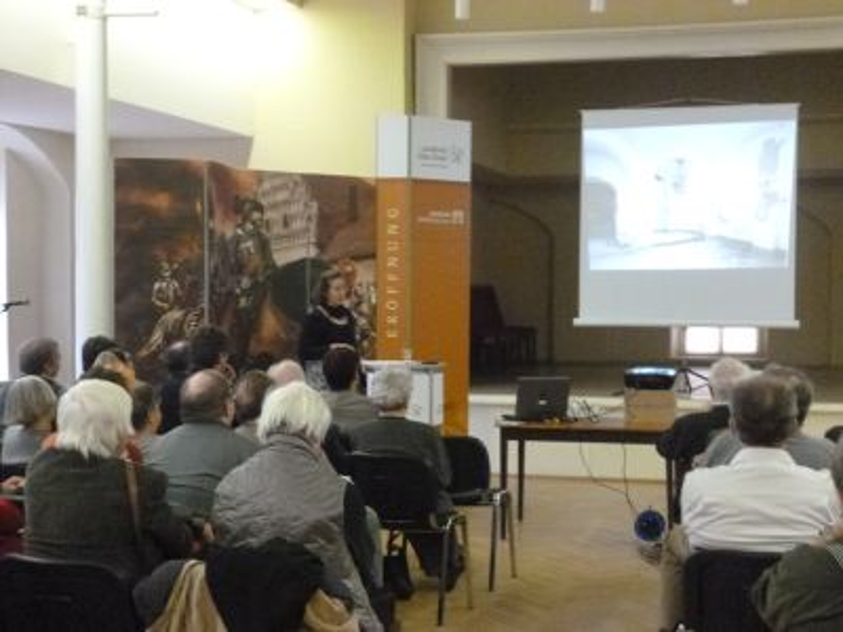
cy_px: 316
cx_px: 422
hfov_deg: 31.7
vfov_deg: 24.0
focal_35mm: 61
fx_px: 1486
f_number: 4.1
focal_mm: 10.9
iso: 1250
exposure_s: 1/15
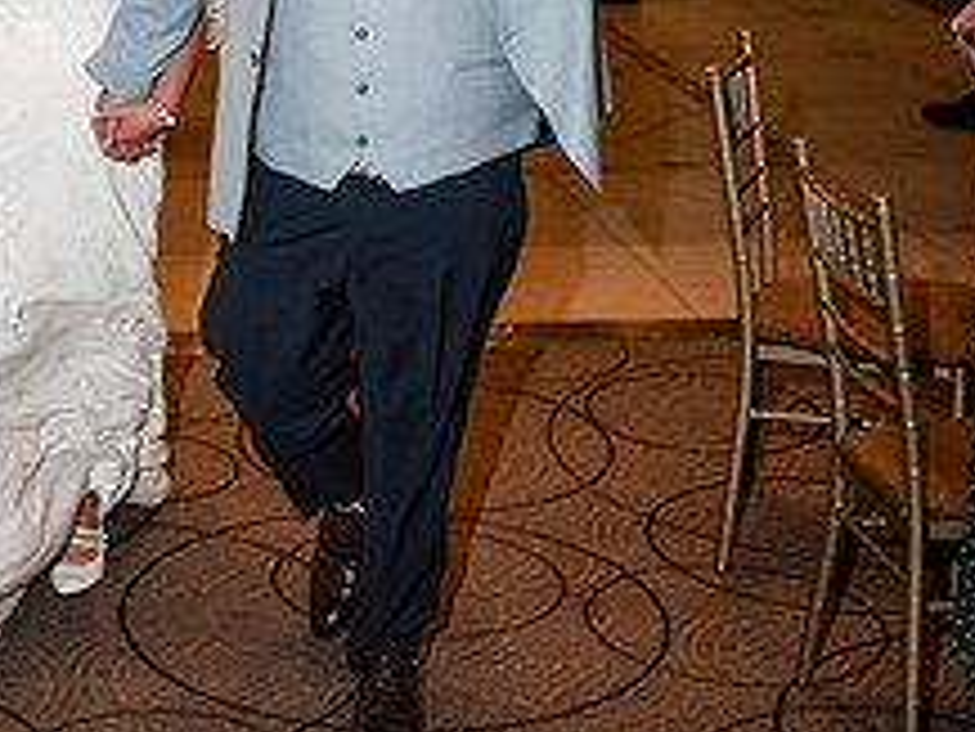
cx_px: 144
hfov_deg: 21.4
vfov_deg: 16.2
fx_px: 2536
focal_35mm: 90
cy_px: 70
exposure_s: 1/200
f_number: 1.8
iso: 200
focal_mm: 35
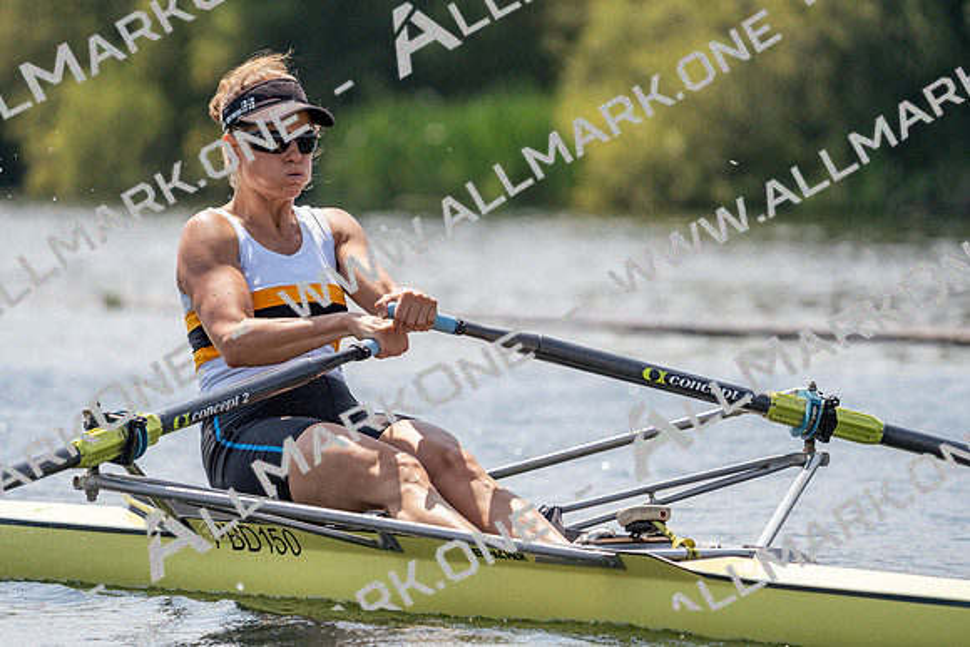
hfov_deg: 6.3
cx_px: 485
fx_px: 8786
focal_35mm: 326
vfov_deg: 4.2
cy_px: 324
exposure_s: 1/1600
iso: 200
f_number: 6.3
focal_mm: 326
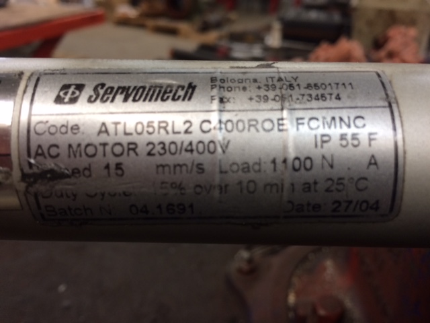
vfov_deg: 48.2
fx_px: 360
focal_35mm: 29
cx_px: 215
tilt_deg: -29.8
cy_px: 162
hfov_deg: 61.7
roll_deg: -0.6
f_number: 2.2
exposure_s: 1/33
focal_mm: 4.15
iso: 40
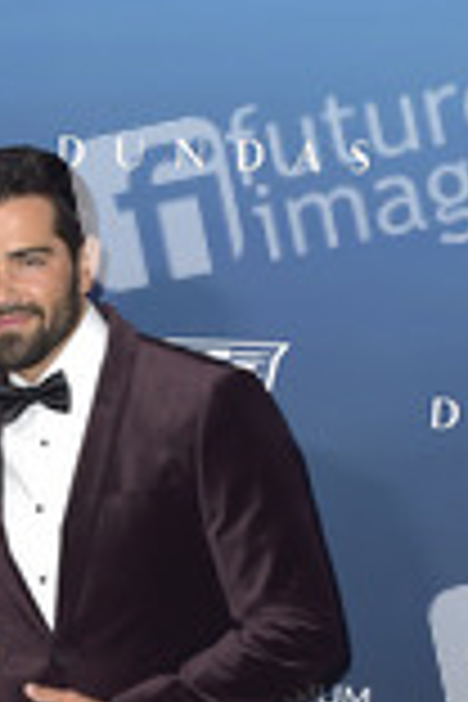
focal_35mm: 82
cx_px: -106
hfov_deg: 16.0
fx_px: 1599
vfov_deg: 22.6
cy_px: 860
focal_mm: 32
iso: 250
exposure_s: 1/250
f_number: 5.6
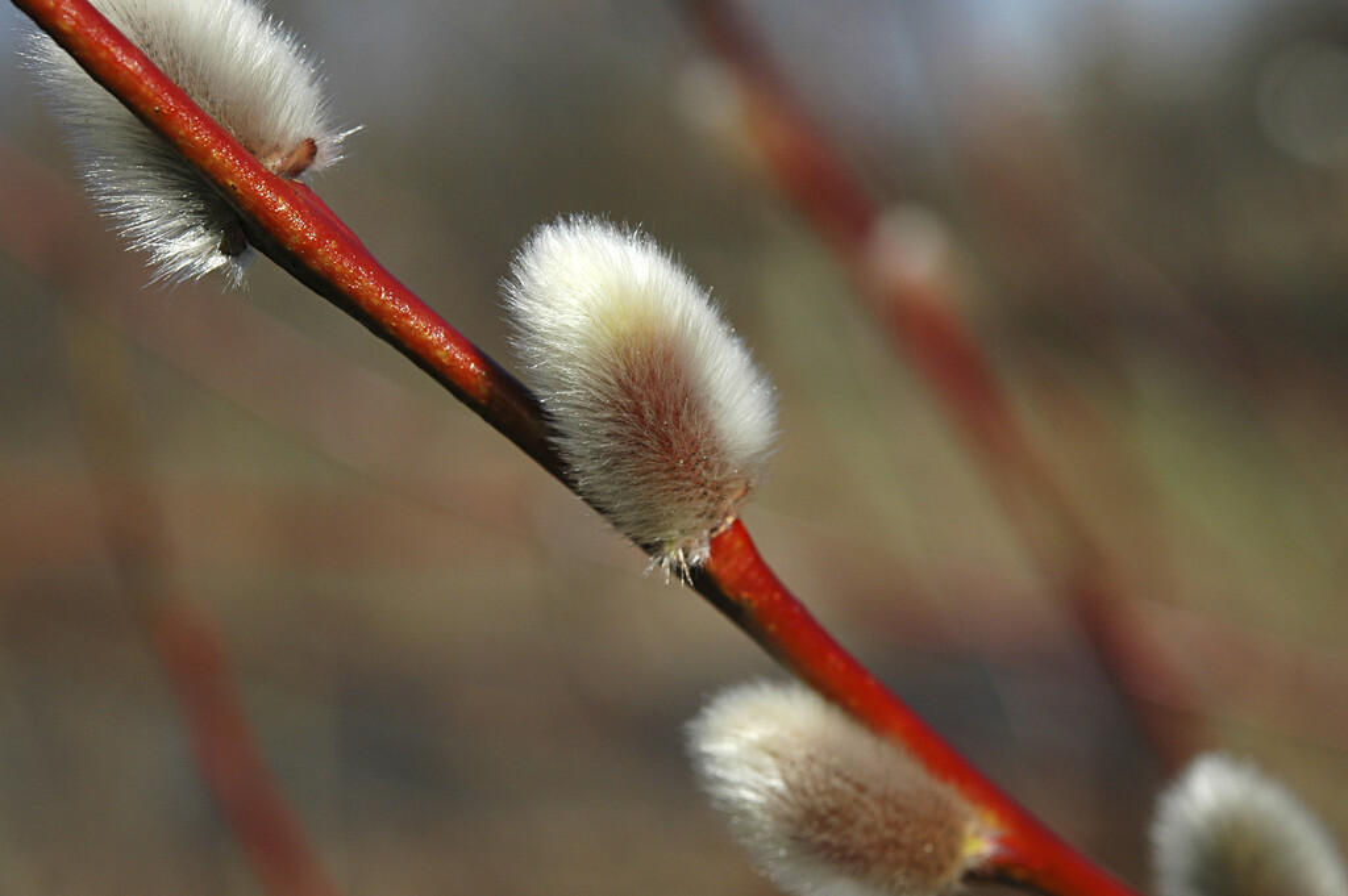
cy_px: 448
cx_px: 674
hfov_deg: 22.6
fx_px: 3367
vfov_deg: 15.2
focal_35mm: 90
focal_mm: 60
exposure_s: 1/500
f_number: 8
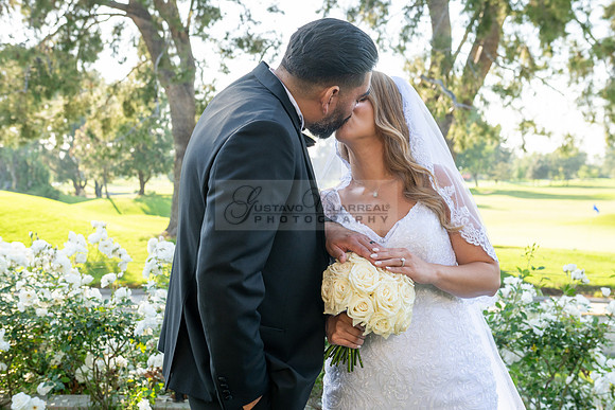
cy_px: 205
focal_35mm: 48
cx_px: 308
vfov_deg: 28.1
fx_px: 820
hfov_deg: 41.1
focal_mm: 48
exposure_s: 1/250
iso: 200
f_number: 5
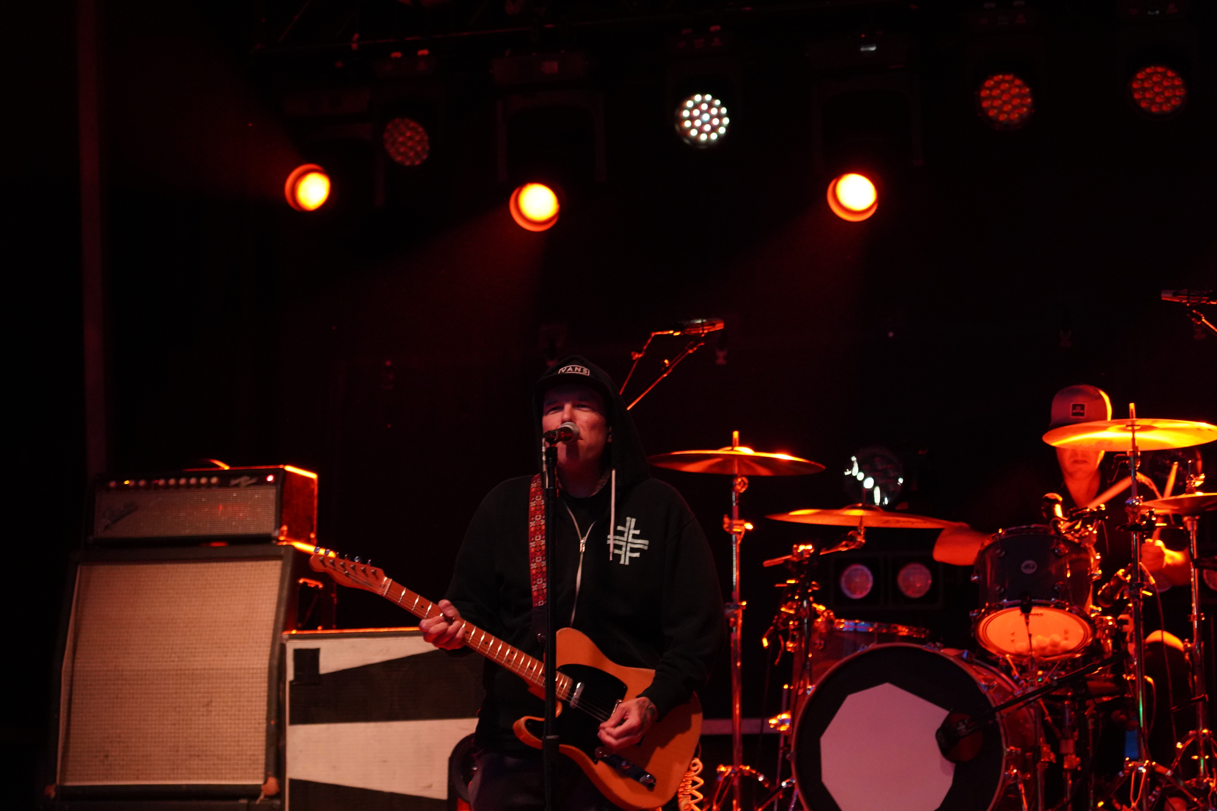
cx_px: 608
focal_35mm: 105
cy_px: 406
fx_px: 3549
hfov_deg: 19.5
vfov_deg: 13.0
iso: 8000
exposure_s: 1/125
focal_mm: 105
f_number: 4
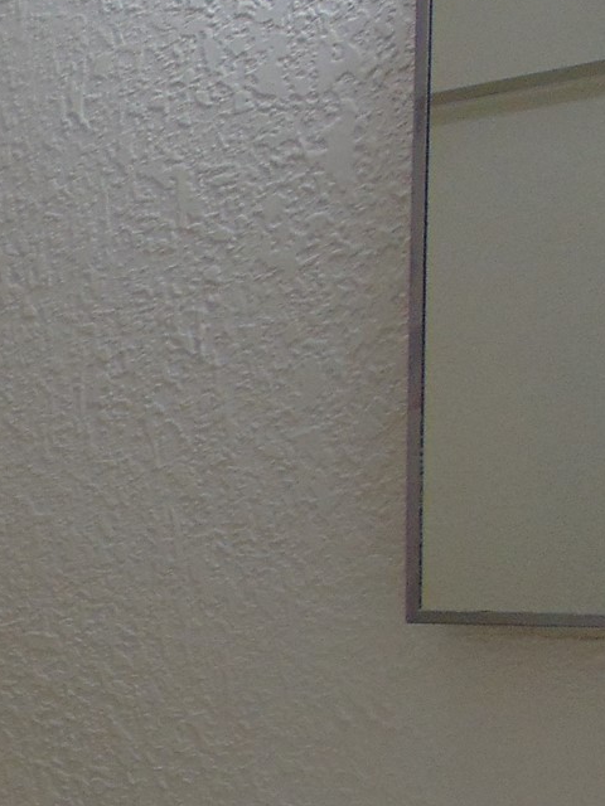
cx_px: -673
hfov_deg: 14.6
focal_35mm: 80
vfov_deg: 23.8
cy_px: 727
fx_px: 1864
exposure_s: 1/30
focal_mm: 4.5
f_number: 3
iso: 80
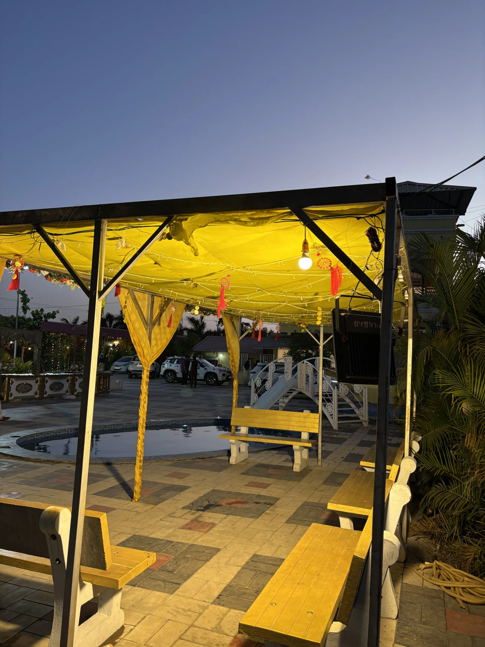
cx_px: 242
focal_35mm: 26
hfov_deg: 53.1
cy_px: 324
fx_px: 486
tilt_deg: +3.2
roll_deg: -2.8
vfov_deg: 67.3
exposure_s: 1/100
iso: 125
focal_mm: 5.96
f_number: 1.6
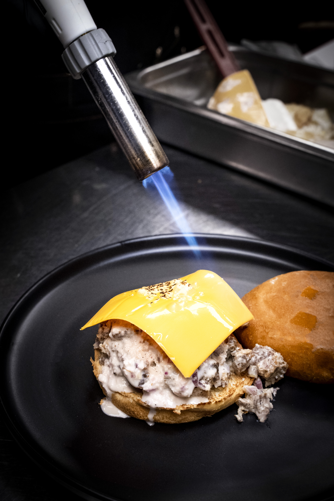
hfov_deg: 25.1
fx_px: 751
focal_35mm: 54
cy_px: 250
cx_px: 167
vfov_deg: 36.9
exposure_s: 1/160
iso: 6400
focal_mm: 54
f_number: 9
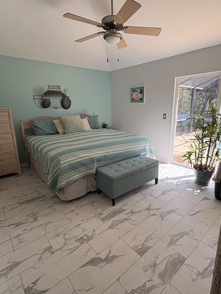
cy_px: 145
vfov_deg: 84.7
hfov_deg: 68.5
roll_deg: +1.3
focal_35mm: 19
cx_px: 121
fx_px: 162
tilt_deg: -13.5
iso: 64
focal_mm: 2.22
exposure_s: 1/193
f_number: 2.2
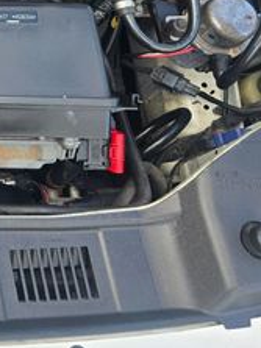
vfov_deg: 27.5
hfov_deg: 18.3
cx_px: -188
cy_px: -8
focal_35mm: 66
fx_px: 664
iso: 32
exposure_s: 1/180
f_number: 1.7
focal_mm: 6.3
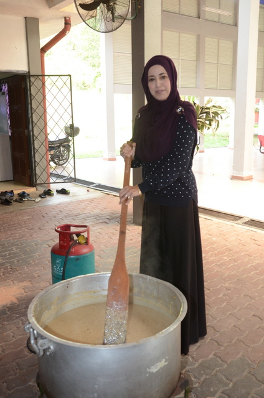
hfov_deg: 38.2
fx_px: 381
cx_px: 132
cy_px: 199
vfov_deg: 55.2
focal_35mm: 34
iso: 1000
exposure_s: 1/250
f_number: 4
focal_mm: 23
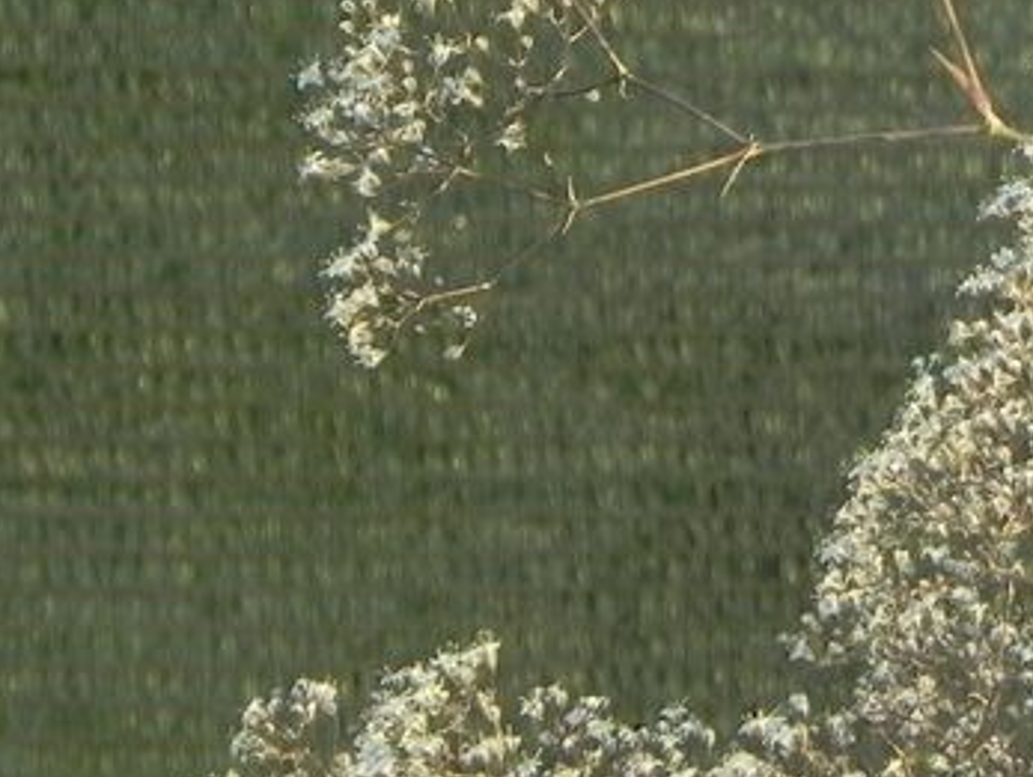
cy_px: 268
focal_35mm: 651
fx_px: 19447
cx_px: 1541
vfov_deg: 2.3
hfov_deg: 3.0
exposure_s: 1/125
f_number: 5.6
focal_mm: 37.7
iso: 160
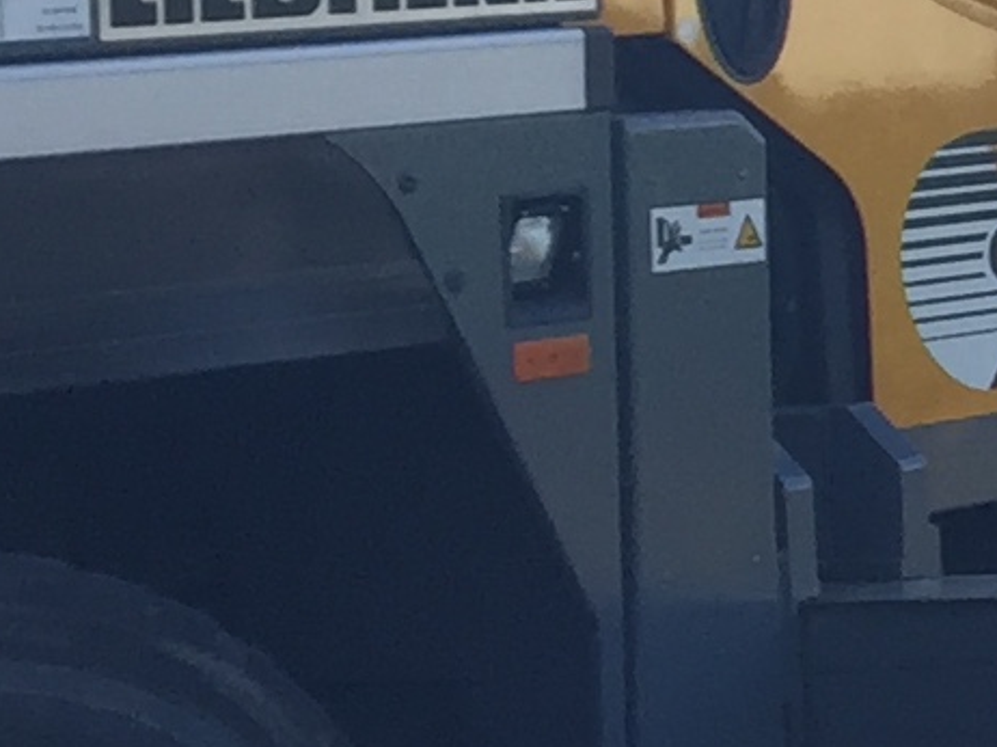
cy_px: -399
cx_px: 2959
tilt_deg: +4.0
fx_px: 5901
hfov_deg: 8.2
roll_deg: +1.7
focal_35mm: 205
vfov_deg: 7.1
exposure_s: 1/321
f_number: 2.2
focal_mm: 4.15
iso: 32
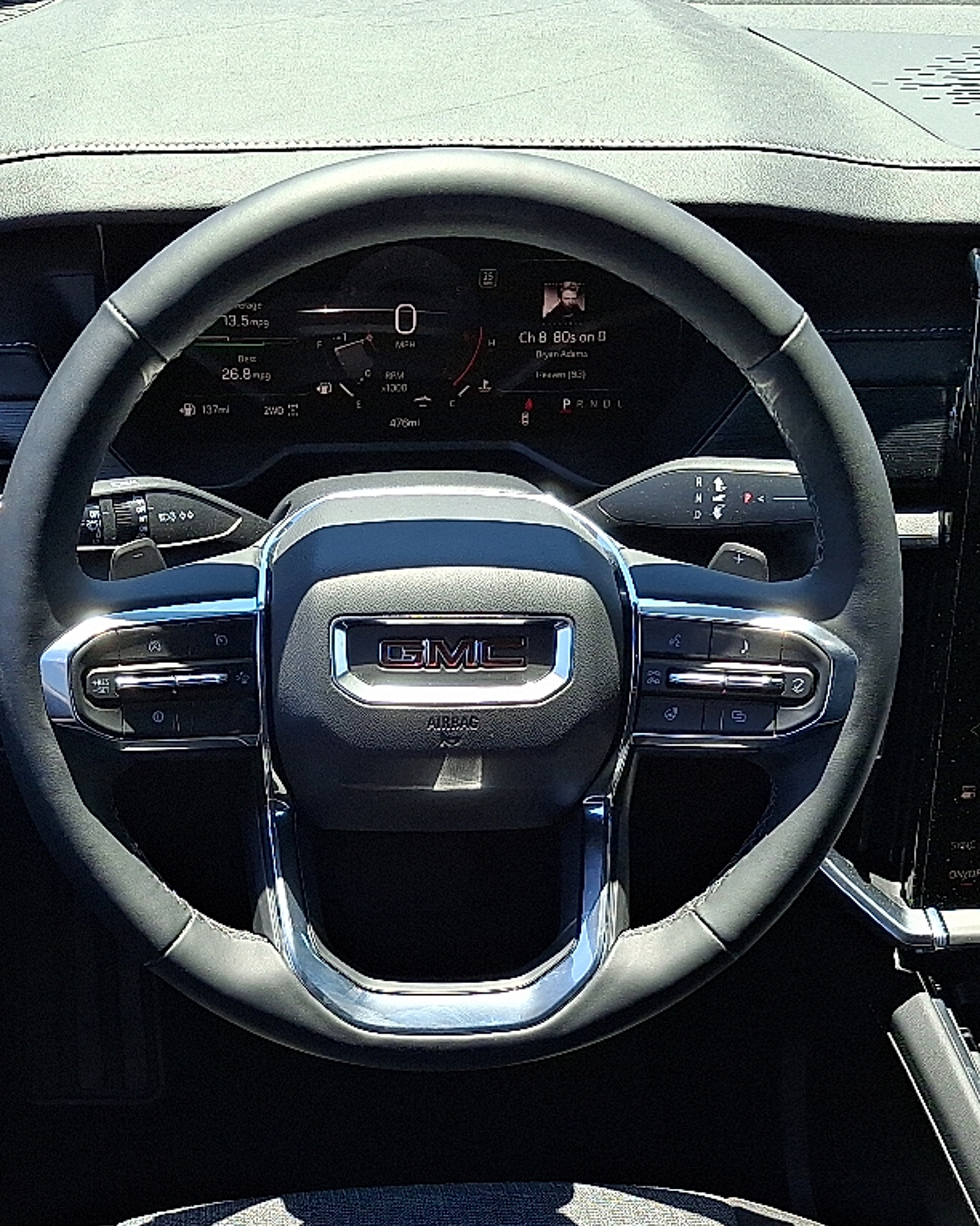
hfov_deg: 29.6
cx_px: 420
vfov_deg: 35.7
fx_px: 1850
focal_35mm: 51
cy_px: 948
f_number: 1.8
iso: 30
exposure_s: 1/476
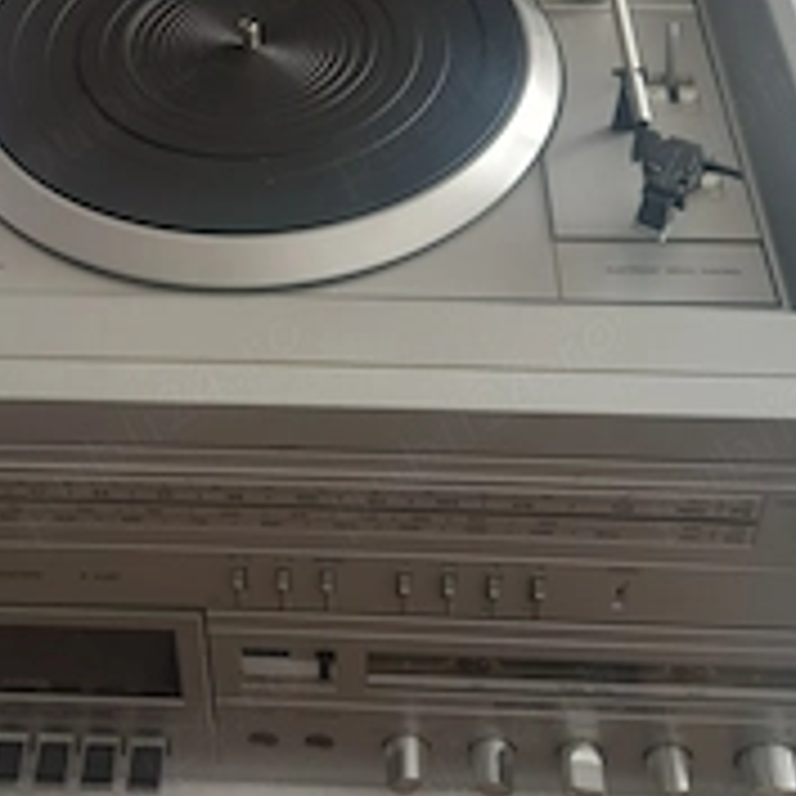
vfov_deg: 33.0
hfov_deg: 33.9
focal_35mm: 50
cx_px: 315
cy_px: 157
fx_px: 1301
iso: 50
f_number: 2
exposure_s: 1/60.2
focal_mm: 4.6
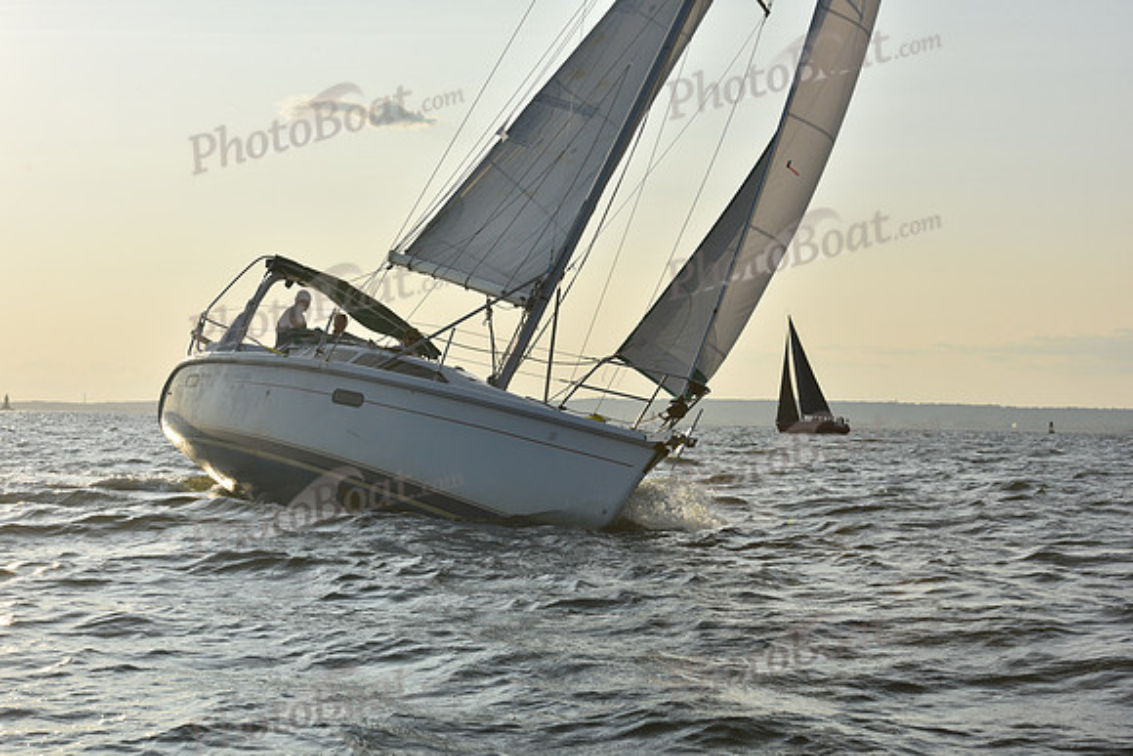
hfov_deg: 20.0
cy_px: 378
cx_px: 566
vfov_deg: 13.4
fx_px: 3211
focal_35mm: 102
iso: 320
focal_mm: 102
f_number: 10
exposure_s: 1/1000
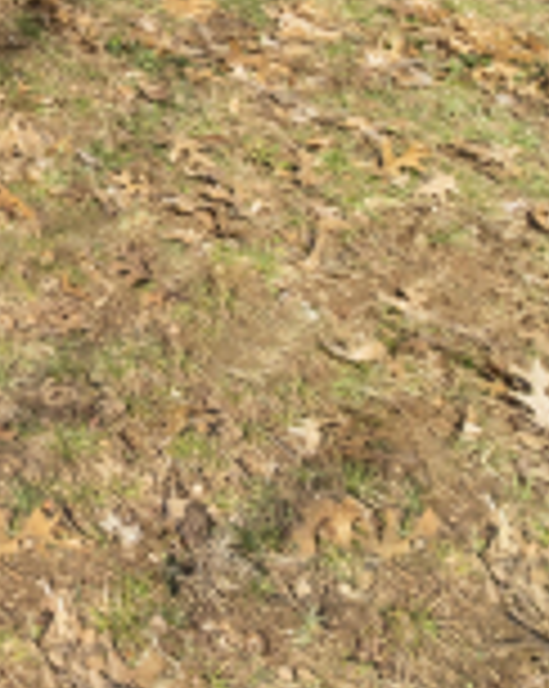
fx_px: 1404
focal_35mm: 69
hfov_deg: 13.2
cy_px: -414
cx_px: -904
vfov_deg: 21.7
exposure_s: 1/125
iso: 400
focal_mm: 10
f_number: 11
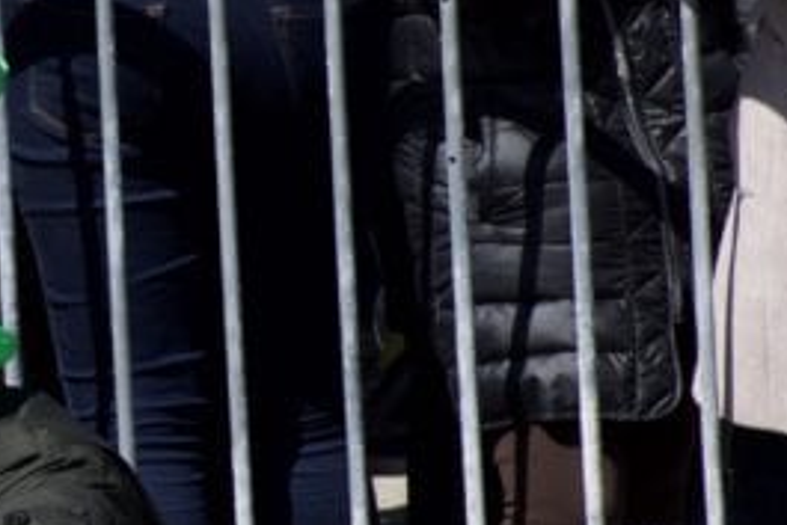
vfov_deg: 2.5
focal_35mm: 551
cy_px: 271
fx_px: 12050
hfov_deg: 3.7
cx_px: -285
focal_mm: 95
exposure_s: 1/320
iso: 200
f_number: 13
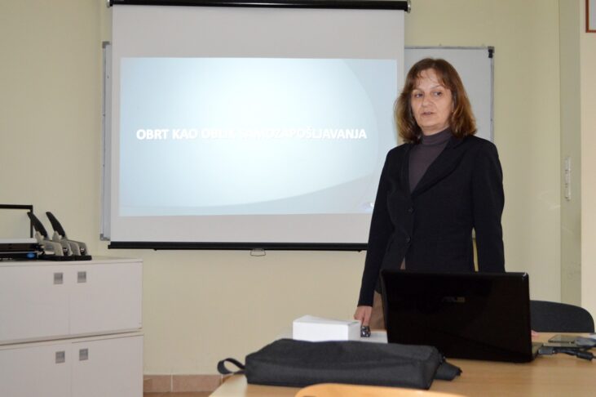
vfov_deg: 28.0
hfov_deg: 41.1
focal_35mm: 48
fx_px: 794
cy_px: 198
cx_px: 298
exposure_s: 1/60
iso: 2200
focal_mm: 32
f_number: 4.8
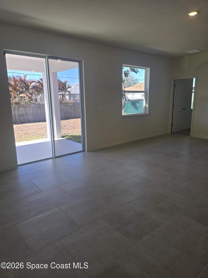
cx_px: 104
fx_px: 184
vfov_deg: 73.9
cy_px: 139
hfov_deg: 58.9
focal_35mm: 23
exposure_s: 1/120
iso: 12
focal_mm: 6.3
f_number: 1.7
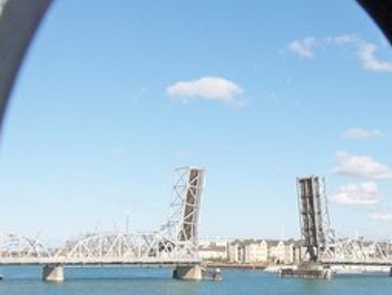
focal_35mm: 69
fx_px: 782
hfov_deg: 27.9
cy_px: 242
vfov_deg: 21.1
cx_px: 275
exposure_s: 1/524
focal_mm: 7.5
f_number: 6.9
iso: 100
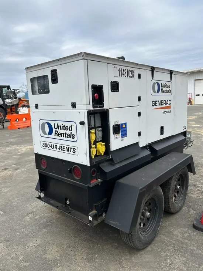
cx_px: 102
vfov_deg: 67.3
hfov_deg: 53.1
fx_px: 203
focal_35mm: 26
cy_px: 136
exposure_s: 1/4274
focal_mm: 5.7
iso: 50
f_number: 1.5
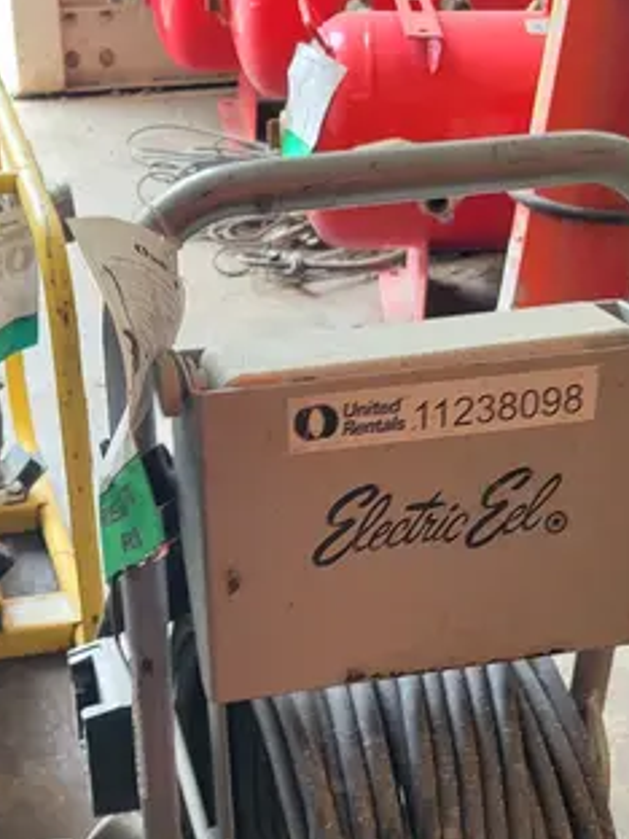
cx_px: 269
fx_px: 1478
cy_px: 889
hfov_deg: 24.0
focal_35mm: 61
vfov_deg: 29.1
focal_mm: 5.4
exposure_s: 1/40
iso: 160
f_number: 1.8
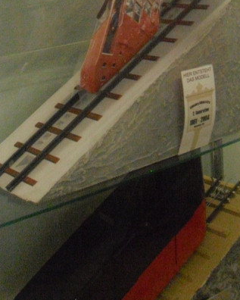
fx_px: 639
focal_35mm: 72
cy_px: 33
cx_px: 115
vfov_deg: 25.6
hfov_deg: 21.3
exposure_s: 1/80
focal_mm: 6.2
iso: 800
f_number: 2.8
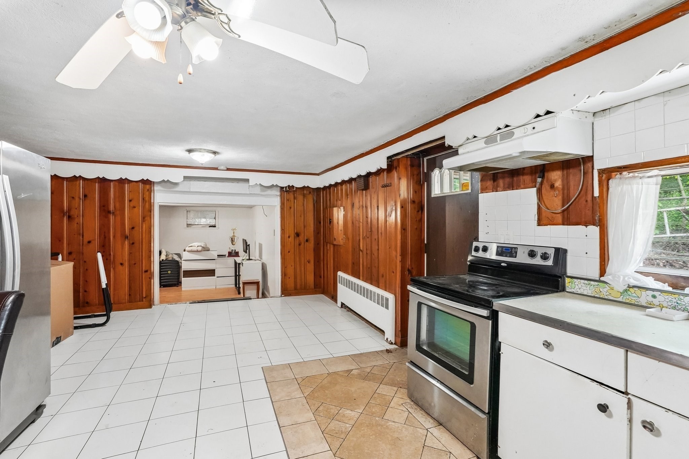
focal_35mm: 16
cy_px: 230
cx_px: 344
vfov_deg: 73.7
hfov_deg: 96.7
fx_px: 306
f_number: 9
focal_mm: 16
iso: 5000
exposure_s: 1/30
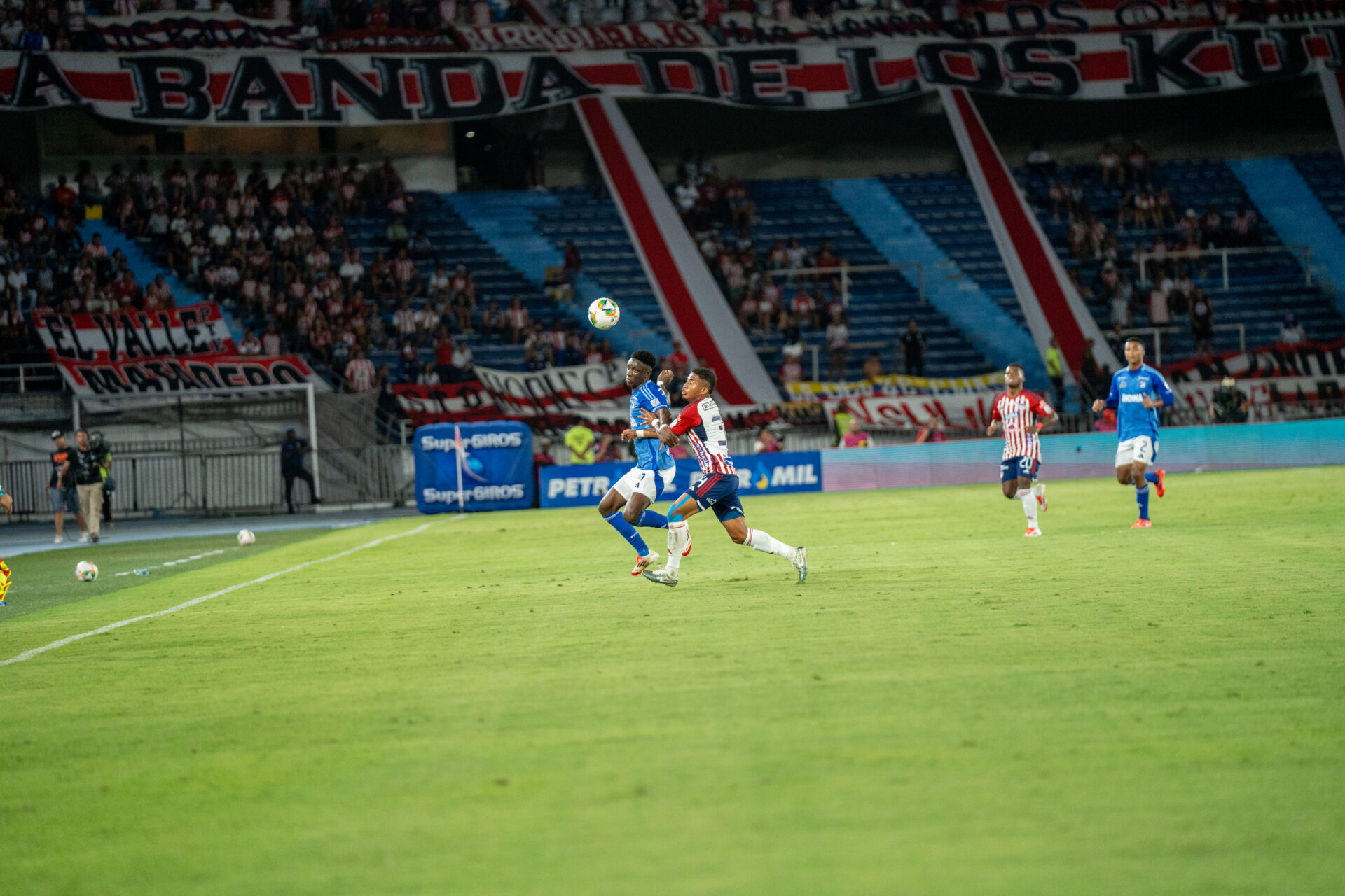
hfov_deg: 11.3
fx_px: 6799
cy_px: 448
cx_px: 672
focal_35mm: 182
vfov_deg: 7.5
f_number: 2.8
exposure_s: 1/1600
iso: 4000
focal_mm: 182
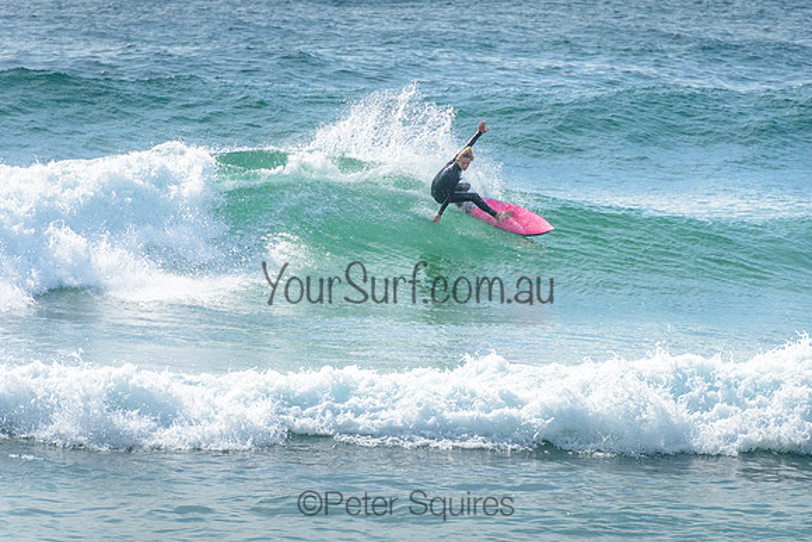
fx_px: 11064
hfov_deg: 4.2
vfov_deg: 2.8
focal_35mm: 490
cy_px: 238
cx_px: 498
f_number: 8
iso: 200
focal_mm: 400
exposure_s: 1/1600
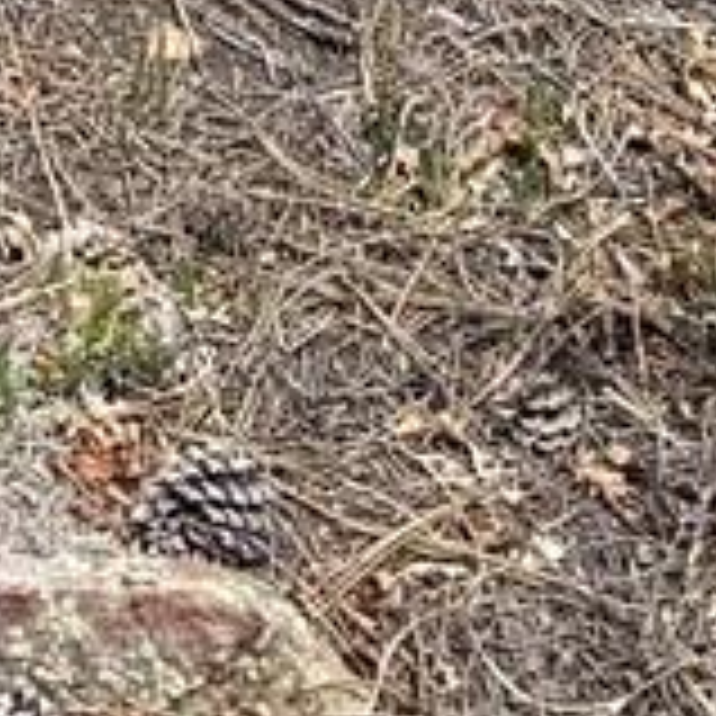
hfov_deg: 7.8
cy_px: -1396
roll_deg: +2.7
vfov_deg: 7.3
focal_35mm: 213
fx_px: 4984
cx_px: -757
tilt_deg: -27.7
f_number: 1.78
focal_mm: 6.76
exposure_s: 1/2331
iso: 80
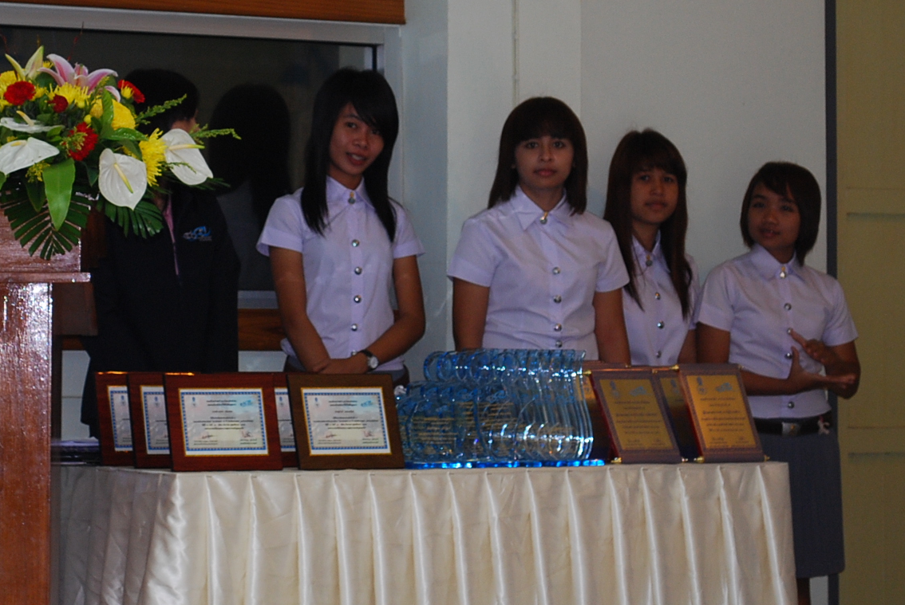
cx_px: 340
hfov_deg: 14.5
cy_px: 172
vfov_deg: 9.8
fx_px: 3545
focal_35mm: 141
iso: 400
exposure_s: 1/20
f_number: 5.6
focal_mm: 55
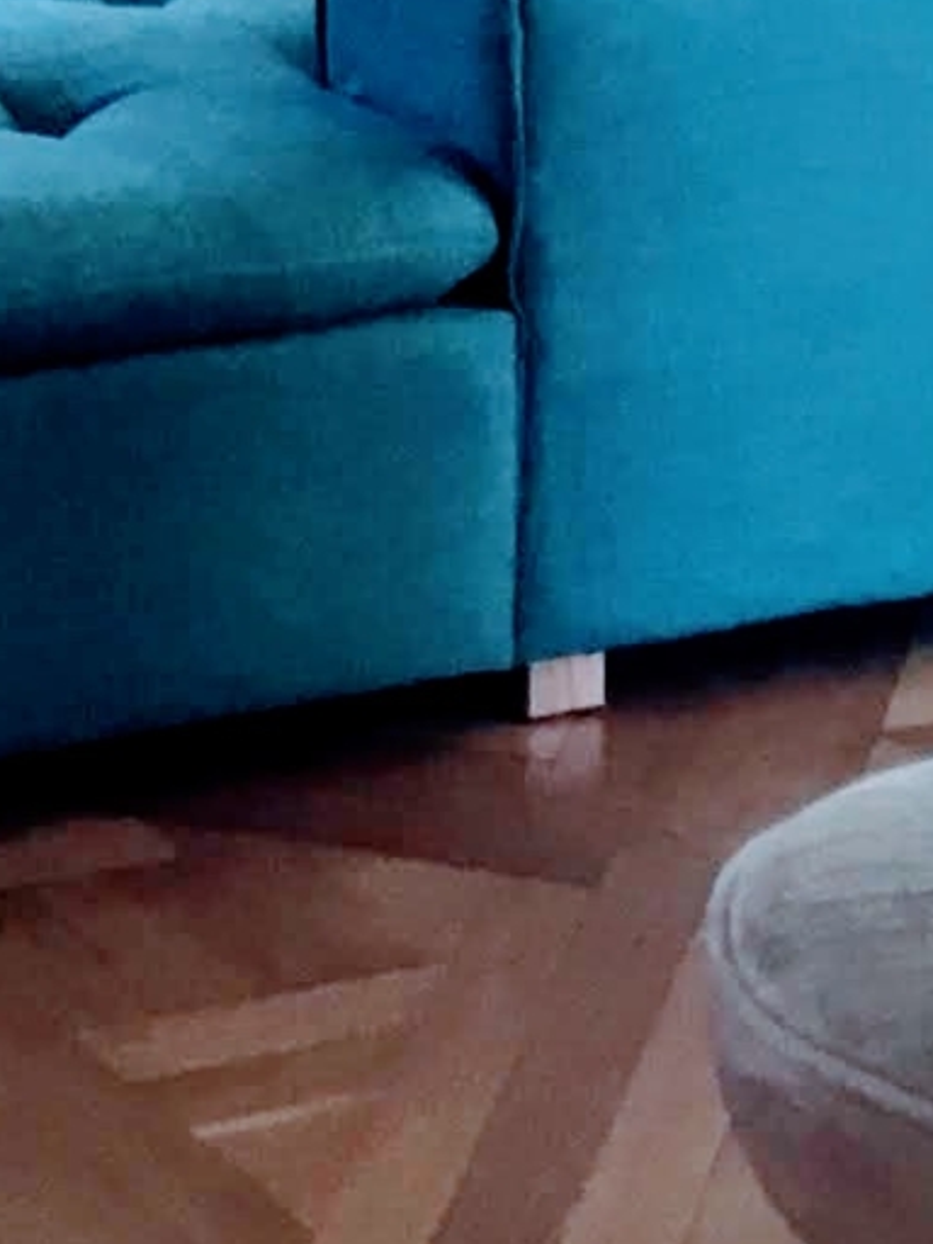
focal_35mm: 155
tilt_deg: -4.8
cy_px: -911
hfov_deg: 9.4
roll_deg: -0.9
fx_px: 5570
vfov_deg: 11.9
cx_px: -313
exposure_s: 1/33
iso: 40
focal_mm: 3.3
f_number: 2.4
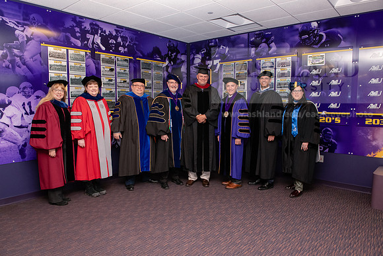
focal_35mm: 26
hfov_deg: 69.4
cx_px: 192
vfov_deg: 49.6
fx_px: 277
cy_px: 128
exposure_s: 1/200
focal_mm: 26
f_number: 6.3
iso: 2500
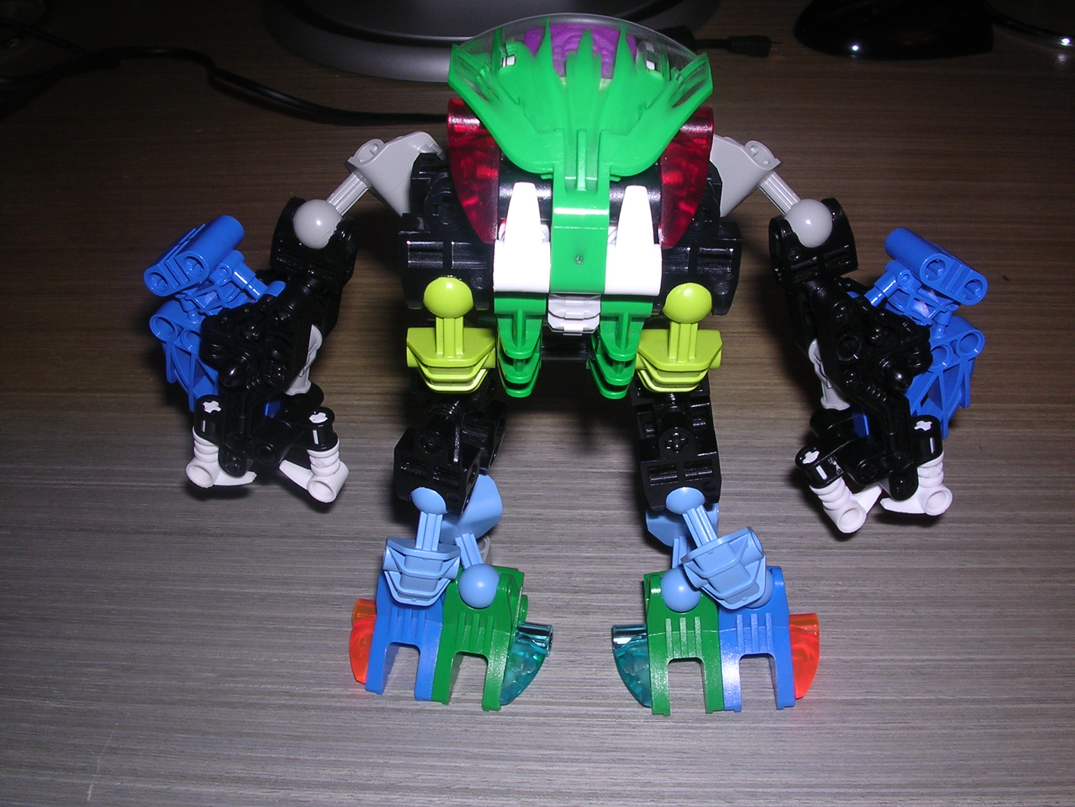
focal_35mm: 38
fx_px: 1180
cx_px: 538
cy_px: 404
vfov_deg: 37.7
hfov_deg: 49.0
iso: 100
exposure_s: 1/60.1
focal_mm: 5.8
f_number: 5.6
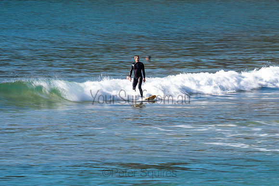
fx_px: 4640
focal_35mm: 599
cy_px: 91
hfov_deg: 3.4
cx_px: 143
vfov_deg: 2.3
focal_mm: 500
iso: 31
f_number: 14
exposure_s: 1/20
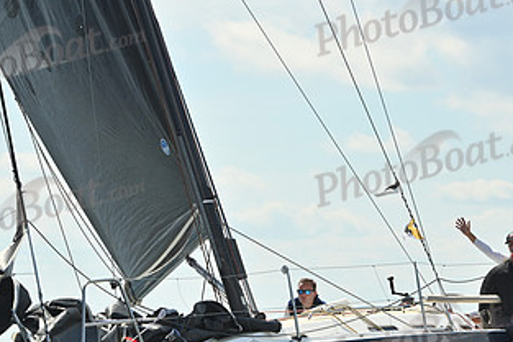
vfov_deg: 5.1
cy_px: 272
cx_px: 231
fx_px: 3835
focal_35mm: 269
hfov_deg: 7.7
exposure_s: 1/1250
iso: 250
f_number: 7.1
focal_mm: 145
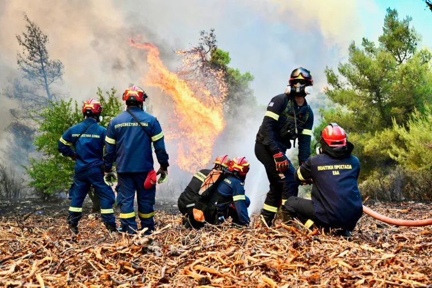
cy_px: 144
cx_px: 216
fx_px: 528
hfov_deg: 44.5
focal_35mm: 44
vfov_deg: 30.5
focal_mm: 44
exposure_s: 1/400
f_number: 4
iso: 2500
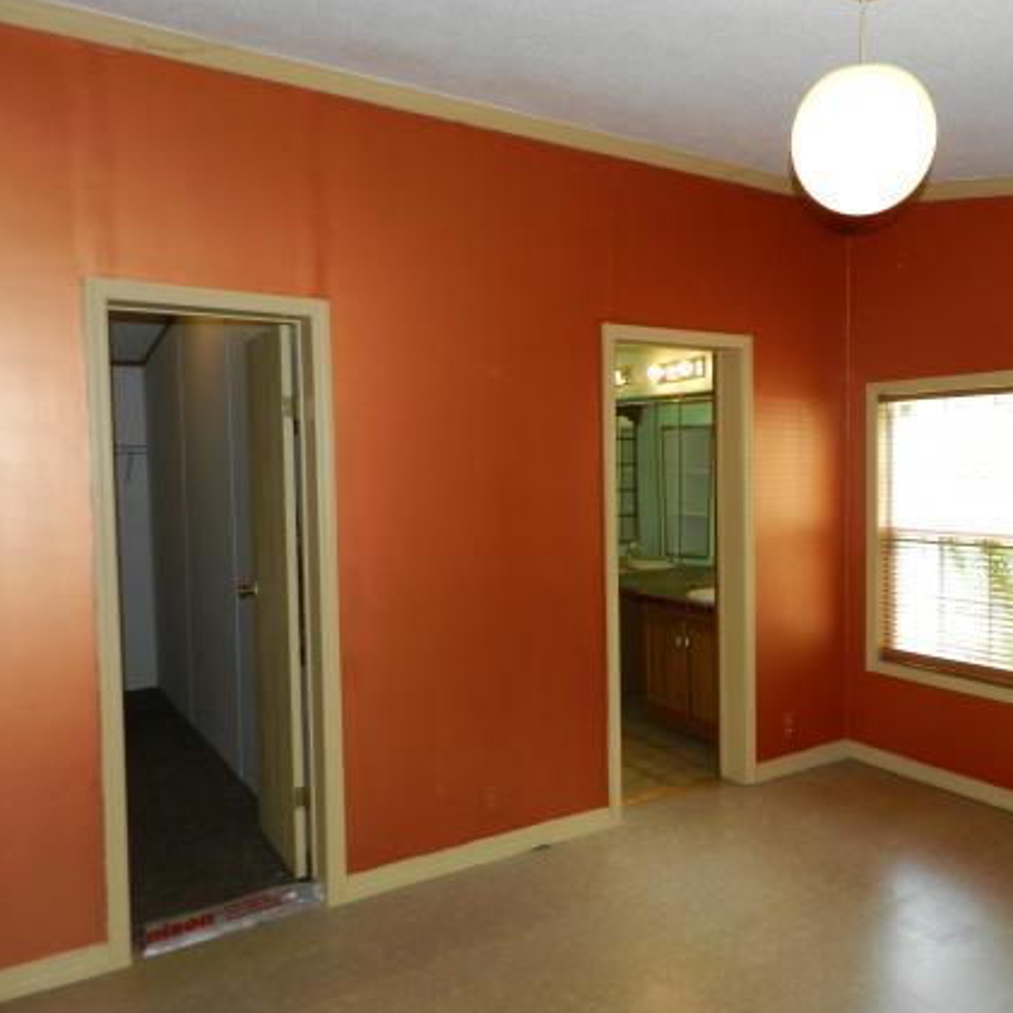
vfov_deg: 57.3
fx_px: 927
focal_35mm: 28
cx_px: 652
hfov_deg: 56.4
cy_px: 503
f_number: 3.4
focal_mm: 4
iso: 200
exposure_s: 1/30
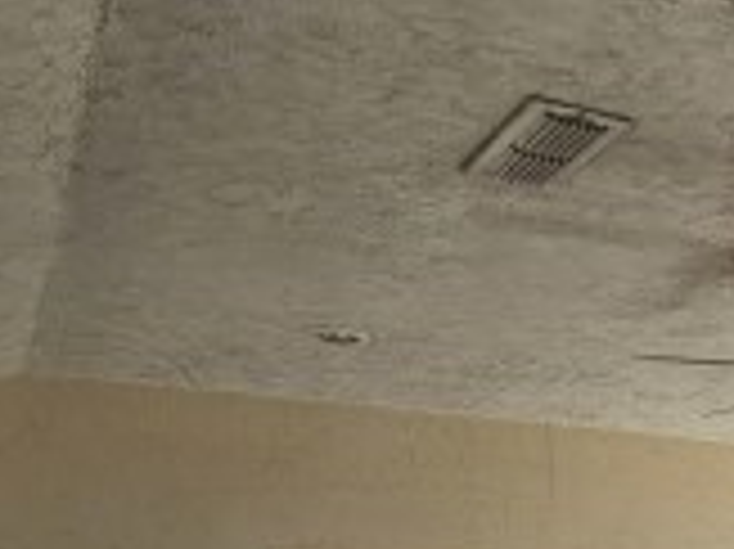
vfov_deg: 21.3
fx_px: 1081
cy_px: 932
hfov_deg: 33.9
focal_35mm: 51
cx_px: 752
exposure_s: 1/120
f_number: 2.2
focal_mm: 2.2
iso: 50
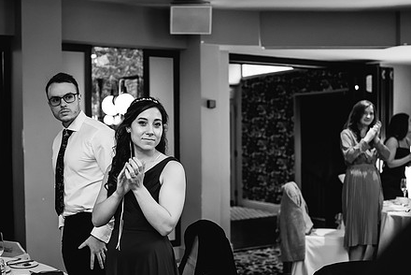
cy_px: 153
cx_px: 155
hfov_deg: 40.8
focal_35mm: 48
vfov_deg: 28.1
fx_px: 548
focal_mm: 35
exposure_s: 1/500
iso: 4000
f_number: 2
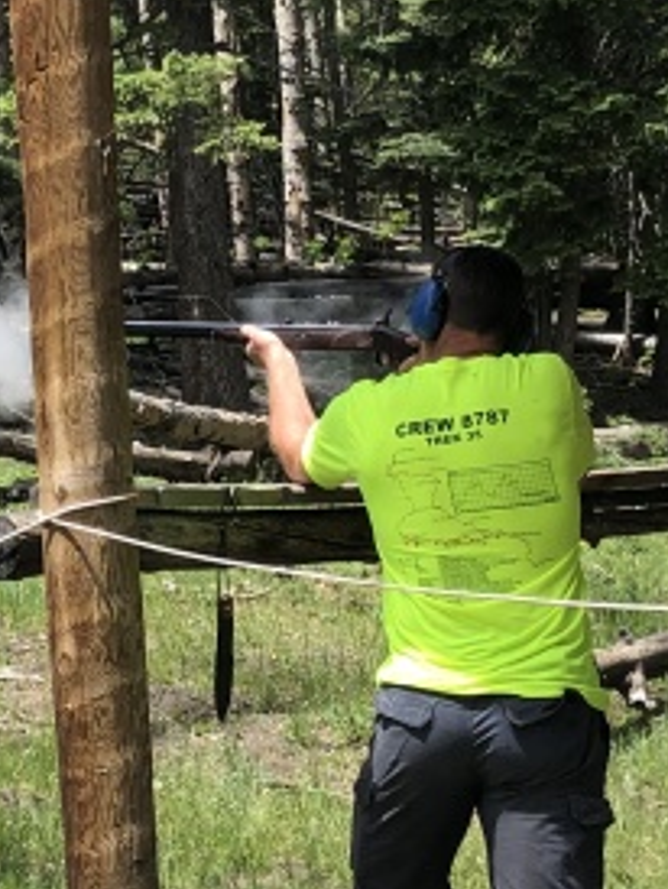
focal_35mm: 109
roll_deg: +0.6
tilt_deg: +2.0
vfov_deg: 18.0
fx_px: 2800
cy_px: 493
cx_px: 113
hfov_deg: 13.5
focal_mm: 3.99
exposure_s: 1/600
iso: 20
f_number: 1.8
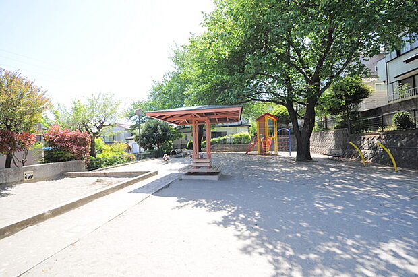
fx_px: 165
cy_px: 138
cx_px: 209
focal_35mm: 14
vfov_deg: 80.0
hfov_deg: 103.4
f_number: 6.3
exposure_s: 1/160
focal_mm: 9.5
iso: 200
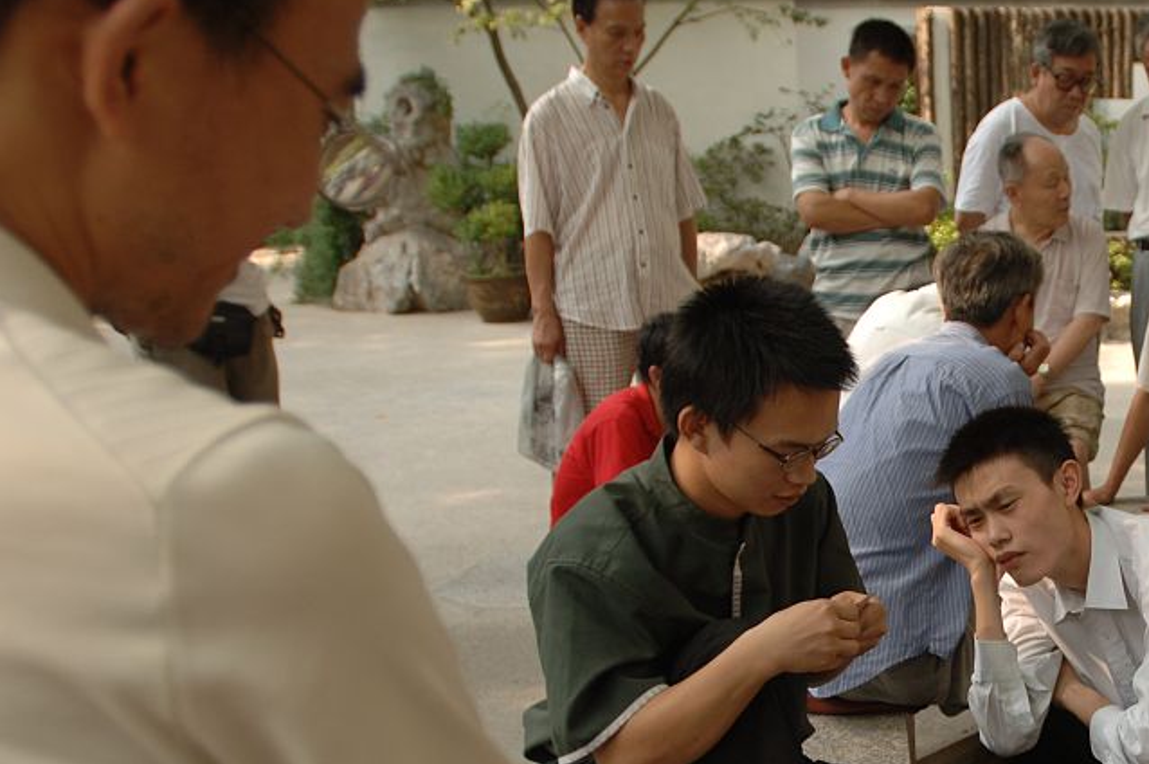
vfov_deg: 27.3
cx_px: 1066
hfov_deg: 38.0
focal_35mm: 48
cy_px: 651
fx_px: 1528
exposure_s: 1/500
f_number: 2.8
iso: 200
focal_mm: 17
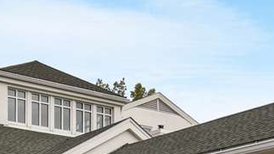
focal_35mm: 74
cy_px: 163
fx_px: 538
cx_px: 120
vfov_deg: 15.9
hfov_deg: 28.6
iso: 250
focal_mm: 10
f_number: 7.1
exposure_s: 1/100
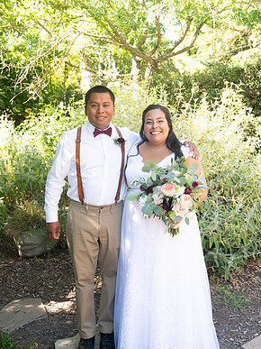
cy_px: 163
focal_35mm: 38
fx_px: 382
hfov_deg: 37.7
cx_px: 134
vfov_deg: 49.0
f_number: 4.5
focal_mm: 34
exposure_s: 1/250
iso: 640
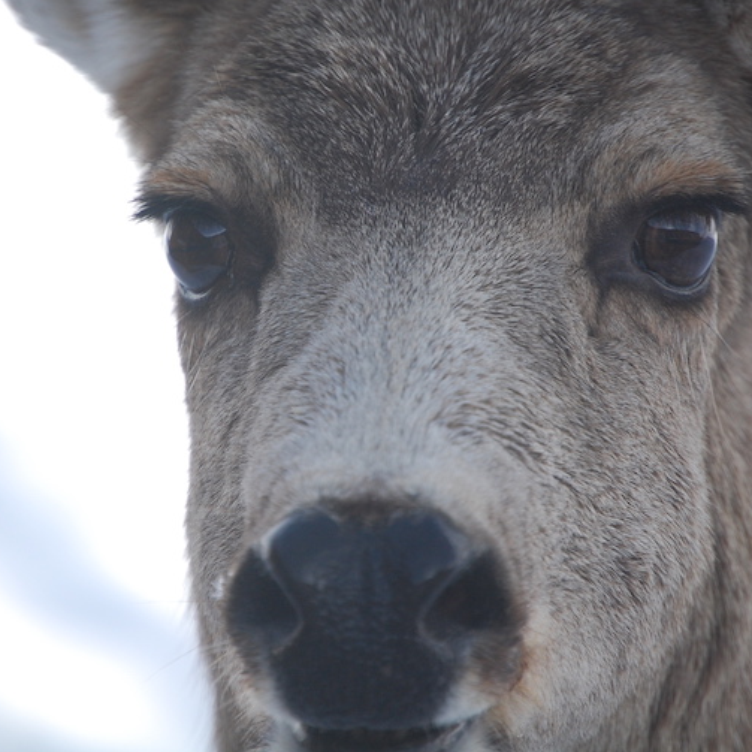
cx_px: 321
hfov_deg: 4.6
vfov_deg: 4.6
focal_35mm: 385
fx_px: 9463
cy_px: 376
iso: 400
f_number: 5.6
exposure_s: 1/1000
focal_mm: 200
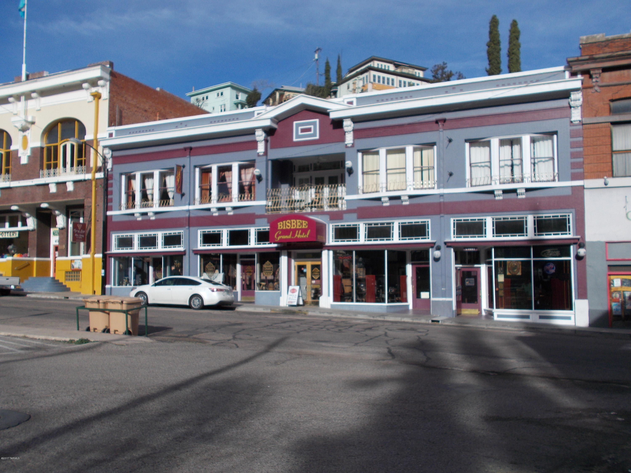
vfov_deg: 41.8
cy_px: 236
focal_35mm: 34
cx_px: 316
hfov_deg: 54.0
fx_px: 620
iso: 80
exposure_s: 1/200
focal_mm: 6
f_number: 9.2
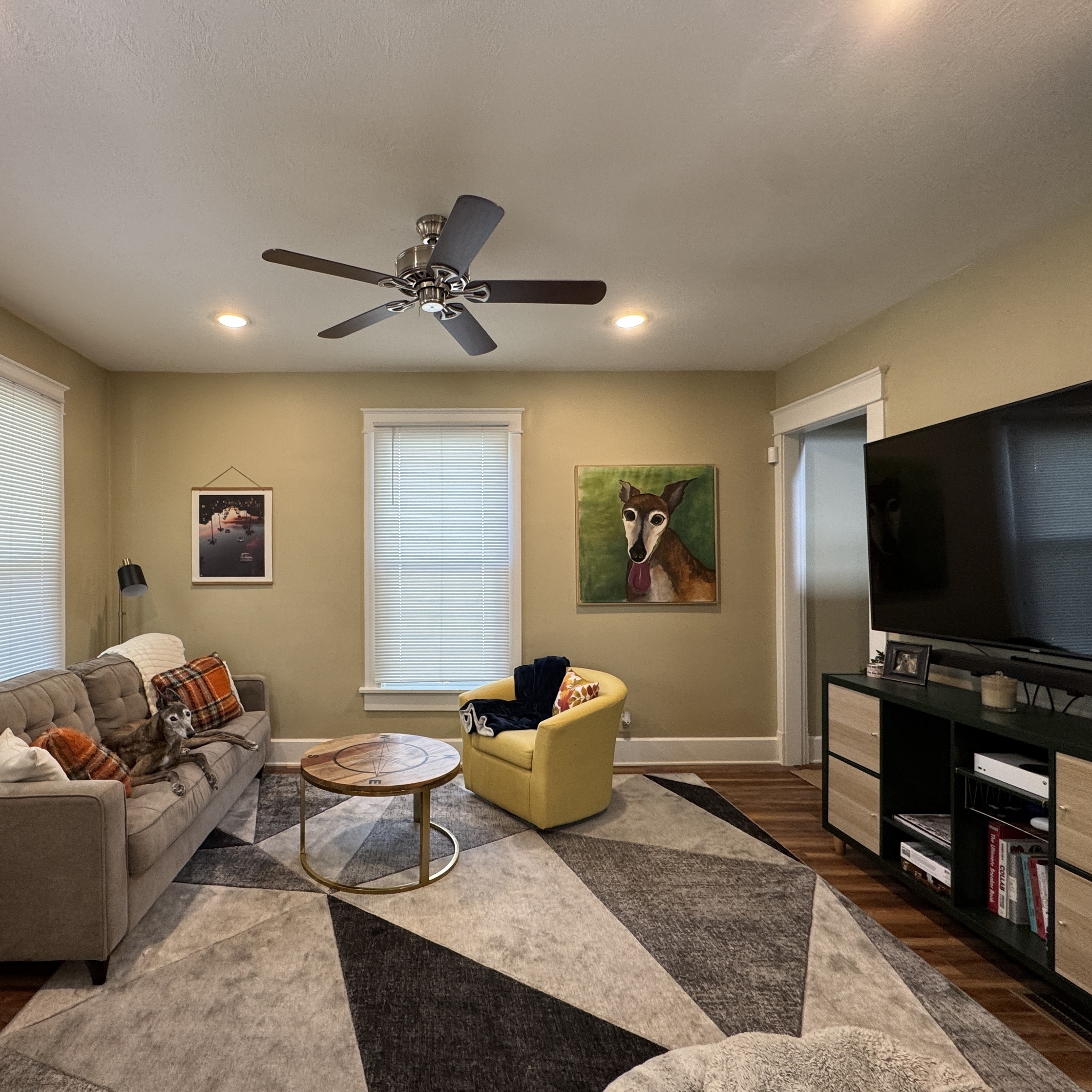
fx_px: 607
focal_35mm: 17
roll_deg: +0.7
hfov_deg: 82.7
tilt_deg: +1.0
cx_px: 426
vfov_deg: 83.9
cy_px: 561
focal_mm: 2.22
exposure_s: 1/60
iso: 160
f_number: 2.2
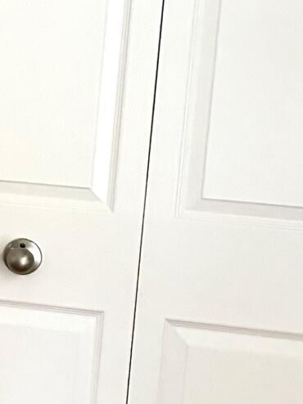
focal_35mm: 158
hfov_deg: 7.8
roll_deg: -1.1
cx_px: -672
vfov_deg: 12.5
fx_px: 1846
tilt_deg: -7.4
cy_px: 129
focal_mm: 5.96
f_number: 1.6
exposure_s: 1/60
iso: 320
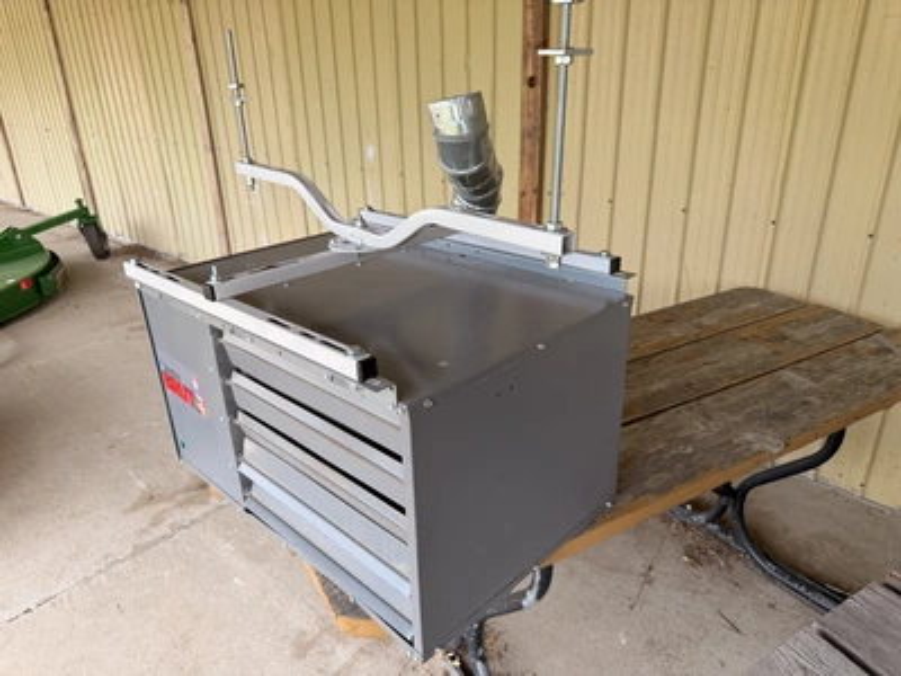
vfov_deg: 56.8
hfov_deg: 71.6
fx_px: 625
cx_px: 450
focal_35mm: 24
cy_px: 338
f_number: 1.78
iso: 80
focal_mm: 6.76
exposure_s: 1/305
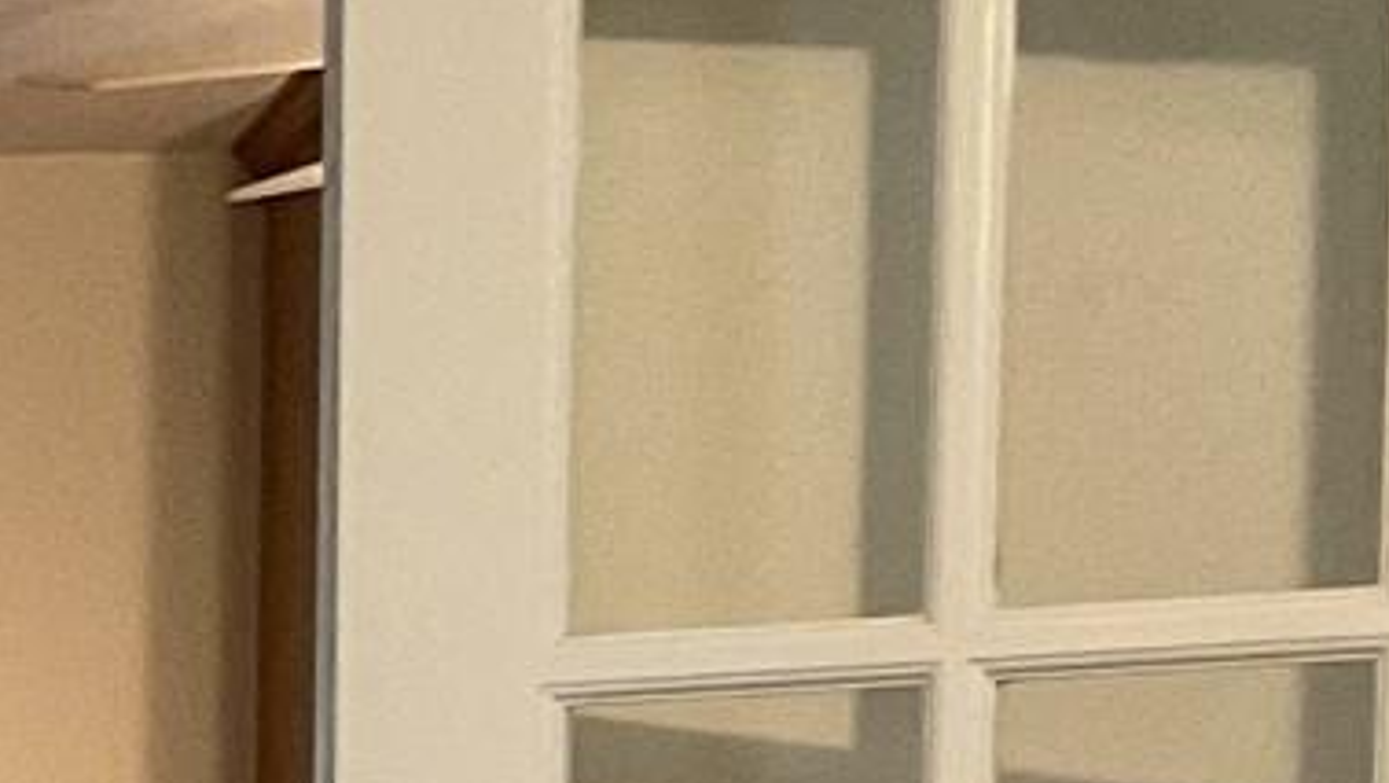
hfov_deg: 12.0
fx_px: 6301
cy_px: 1985
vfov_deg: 6.7
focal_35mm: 171
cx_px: -680
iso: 160
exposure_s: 1/60
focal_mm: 3
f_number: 1.8
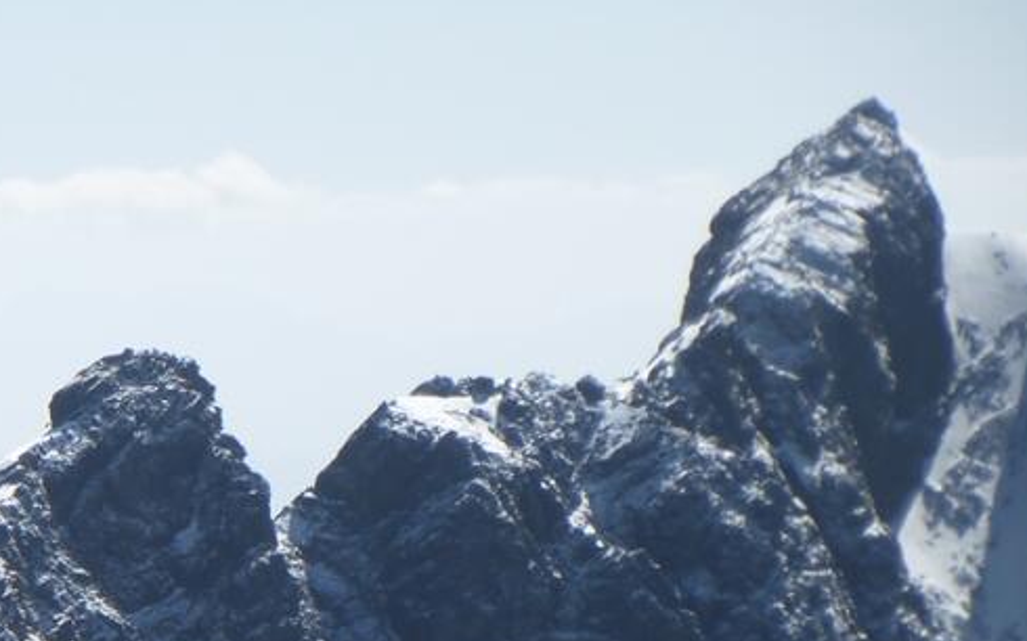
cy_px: 641
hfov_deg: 4.2
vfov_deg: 2.6
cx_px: 61
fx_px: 14047
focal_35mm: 502
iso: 100
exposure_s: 1/640
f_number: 5.6
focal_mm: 41.5
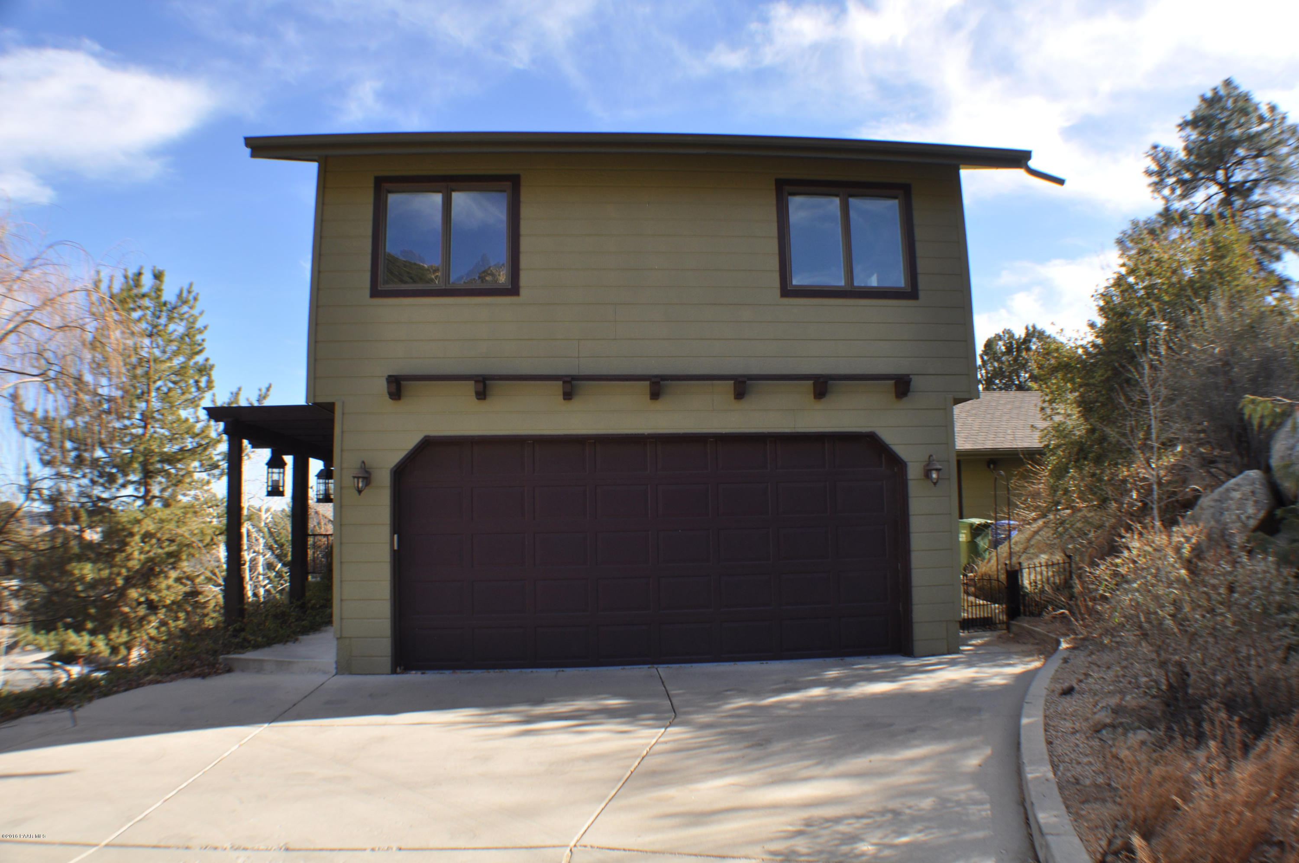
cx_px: 650
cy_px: 432
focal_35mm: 30
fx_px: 1081
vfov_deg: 43.5
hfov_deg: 62.0
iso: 200
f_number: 7.1
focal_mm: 20
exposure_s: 1/200
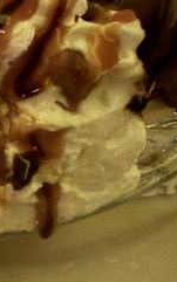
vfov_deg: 27.1
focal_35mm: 76
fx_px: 586
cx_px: -27
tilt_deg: -55.9
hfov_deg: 16.6
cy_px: 166
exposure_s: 1/5
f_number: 2.2
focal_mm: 2.22
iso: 640
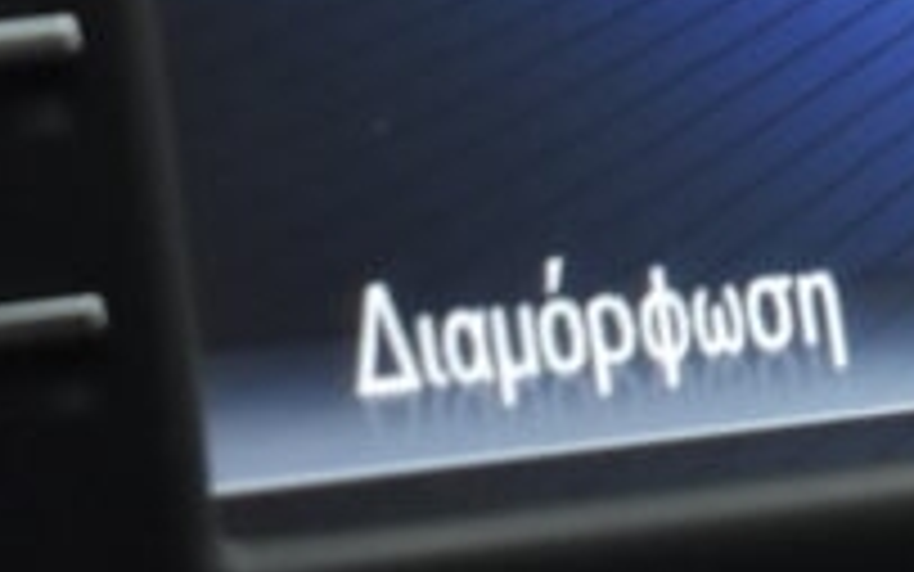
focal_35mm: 308
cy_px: -473
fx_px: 7674
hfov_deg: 6.7
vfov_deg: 4.2
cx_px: 1261
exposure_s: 1/125
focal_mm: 40
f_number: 5
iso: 1600
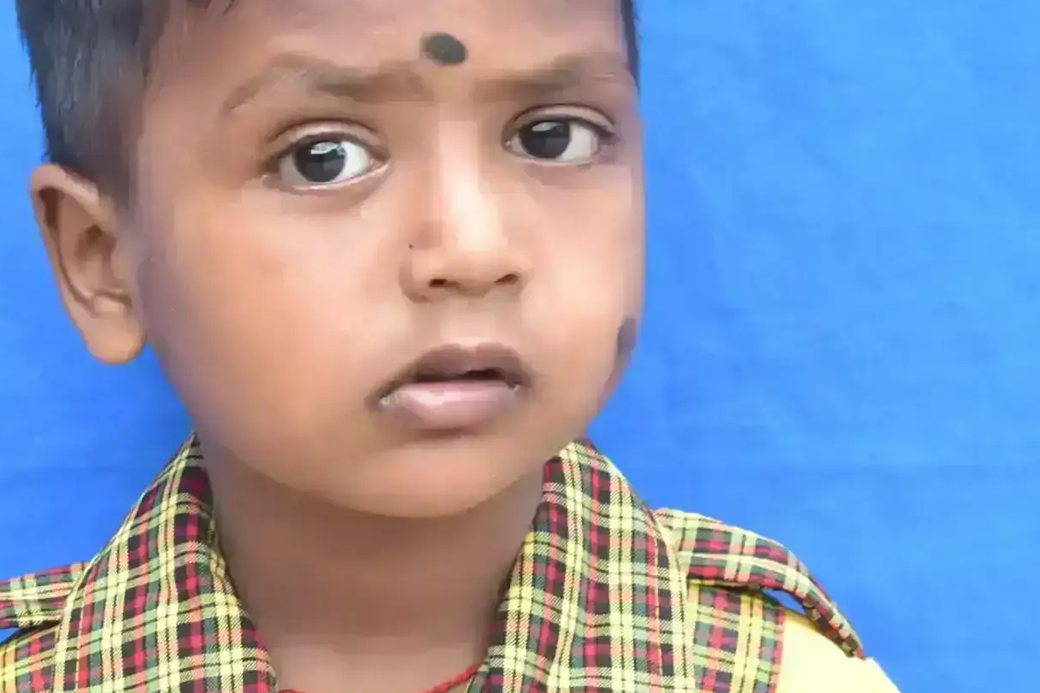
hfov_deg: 15.9
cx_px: 555
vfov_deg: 10.6
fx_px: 3733
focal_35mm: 129
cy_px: 359
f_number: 7.1
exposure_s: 1/60
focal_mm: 35
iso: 500
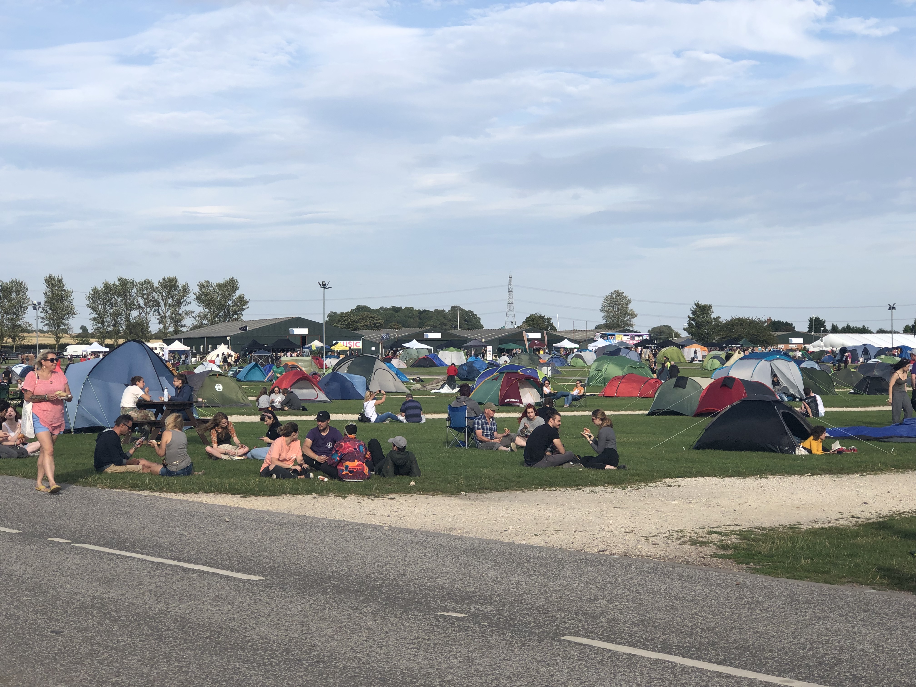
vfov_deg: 25.7
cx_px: 458
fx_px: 1508
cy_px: 344
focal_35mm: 57
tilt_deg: -0.2
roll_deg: +0.1
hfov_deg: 33.8
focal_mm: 6.6
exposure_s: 1/823
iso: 20
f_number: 2.8
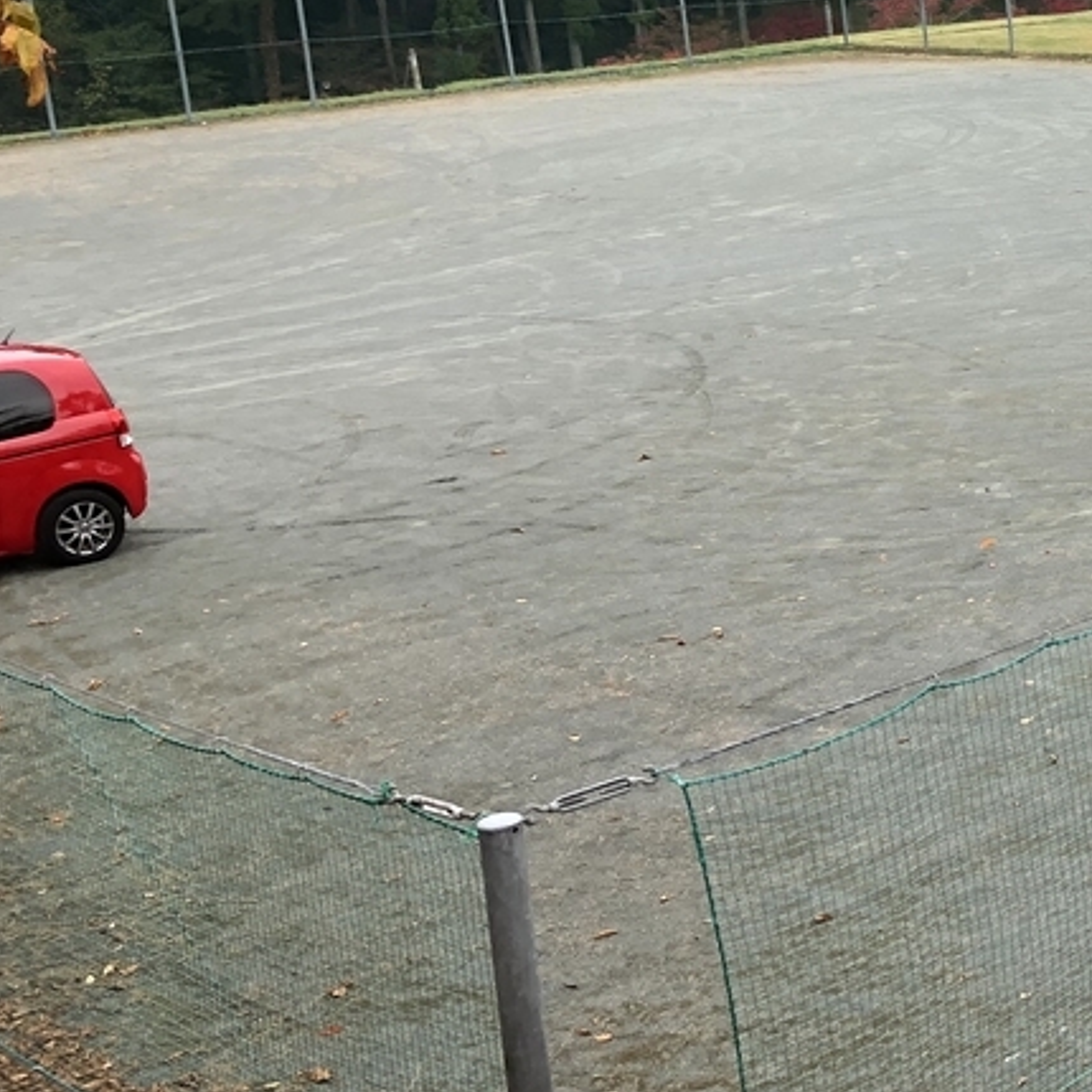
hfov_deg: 21.9
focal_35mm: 69
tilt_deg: -11.0
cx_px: 1508
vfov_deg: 24.9
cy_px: 366
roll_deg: +1.8
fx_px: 2463
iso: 20
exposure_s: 1/405
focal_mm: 3.99
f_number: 1.8
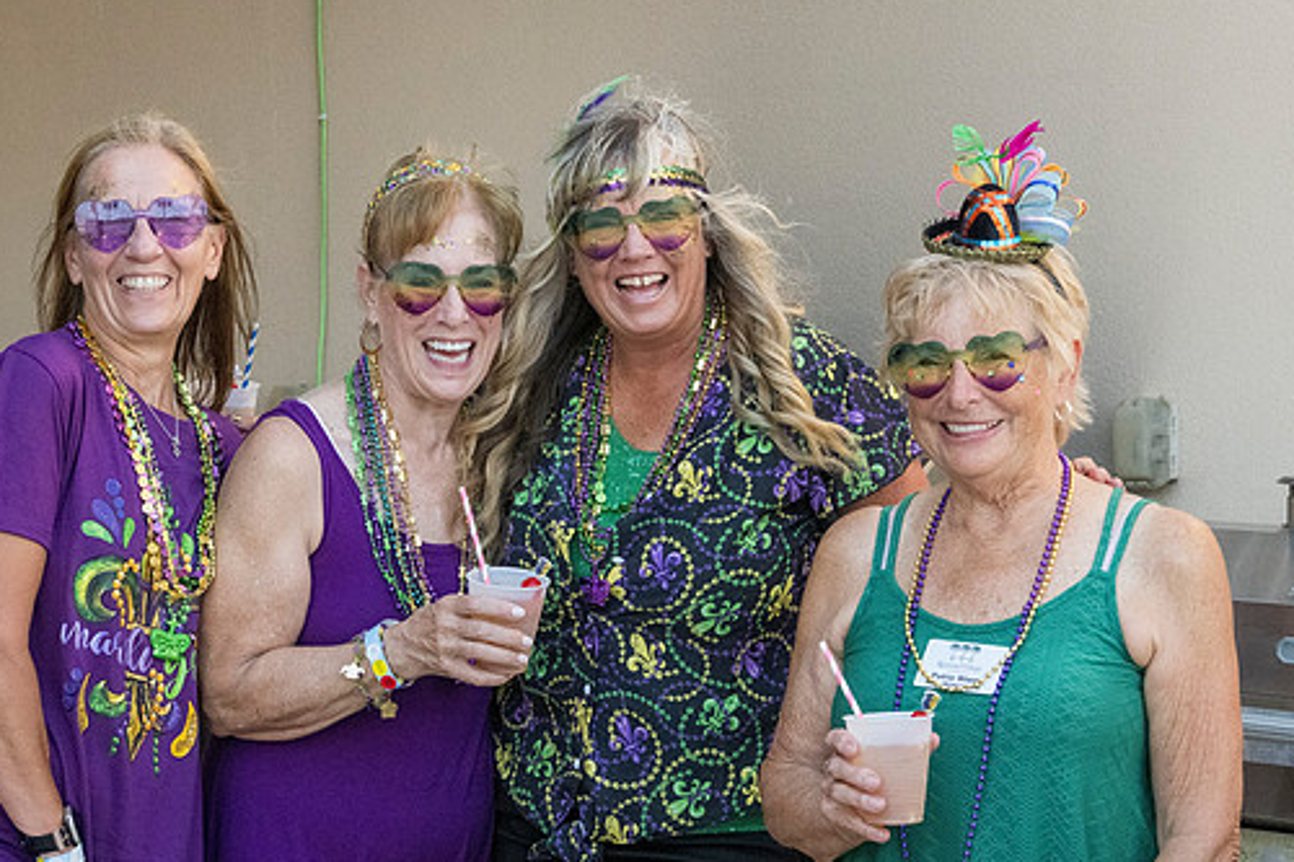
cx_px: 612
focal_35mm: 92
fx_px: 3306
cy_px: 473
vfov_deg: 14.9
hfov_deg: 22.1
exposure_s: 1/1250
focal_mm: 70
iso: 11400
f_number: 10
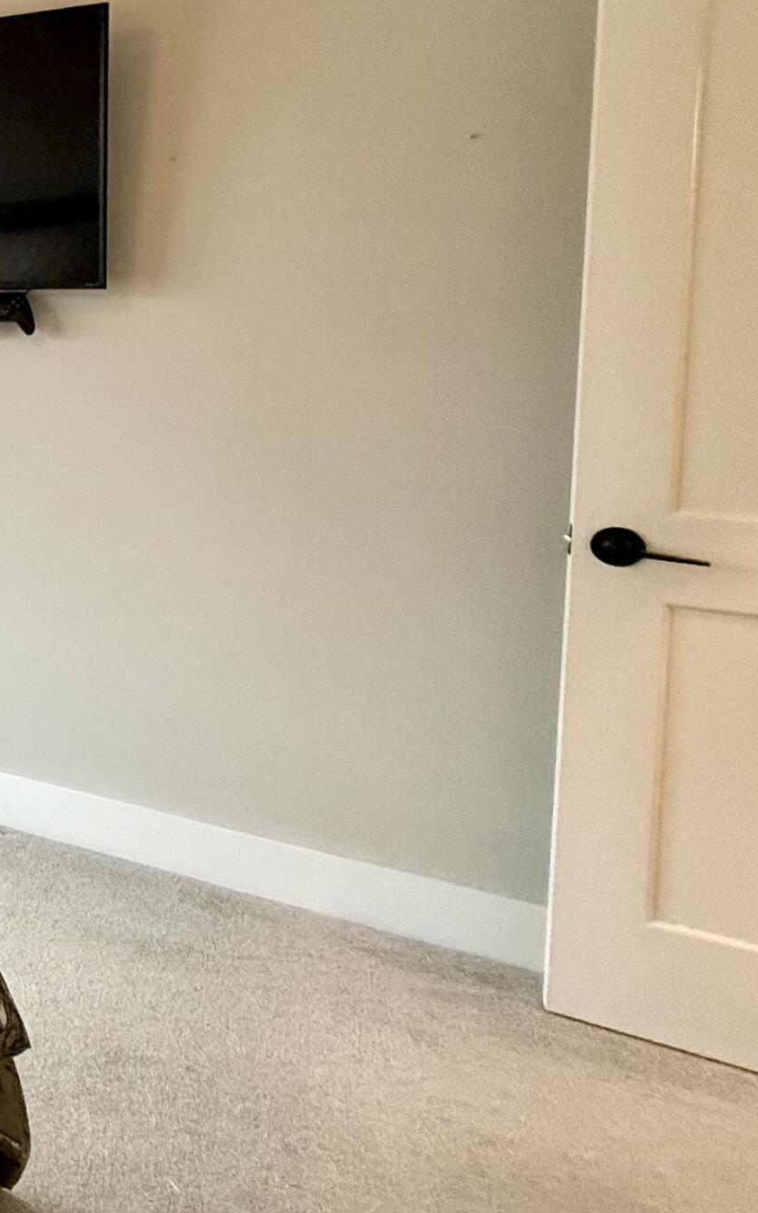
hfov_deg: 24.7
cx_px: -490
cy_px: 347
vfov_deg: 56.1
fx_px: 1091
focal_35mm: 33
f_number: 2.2
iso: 320
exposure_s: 1/120
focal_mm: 2.22
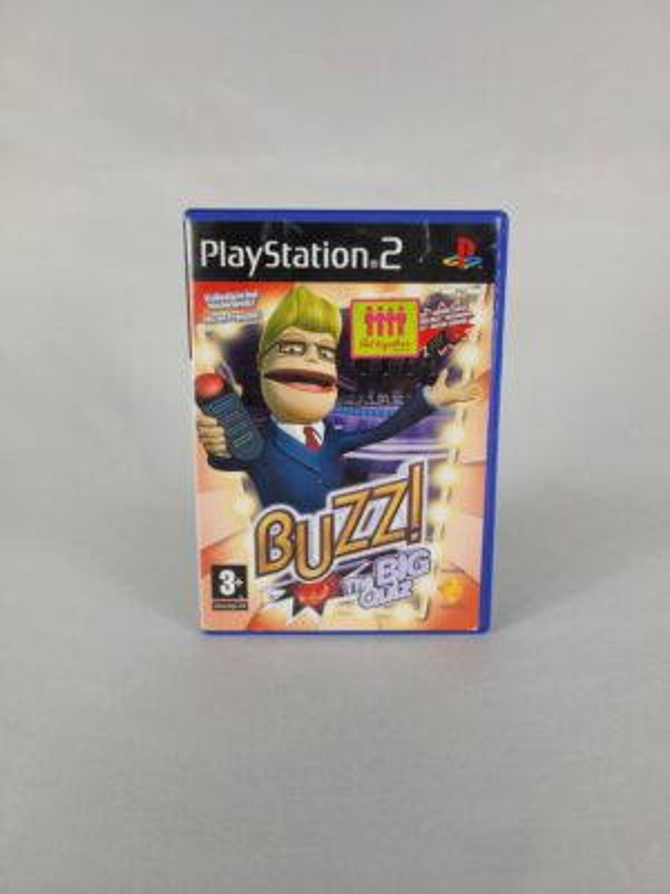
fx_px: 671
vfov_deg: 67.3
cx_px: 335
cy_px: 447
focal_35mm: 26
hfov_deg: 53.1
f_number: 1.8
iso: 40
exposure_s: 1/242
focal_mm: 5.4
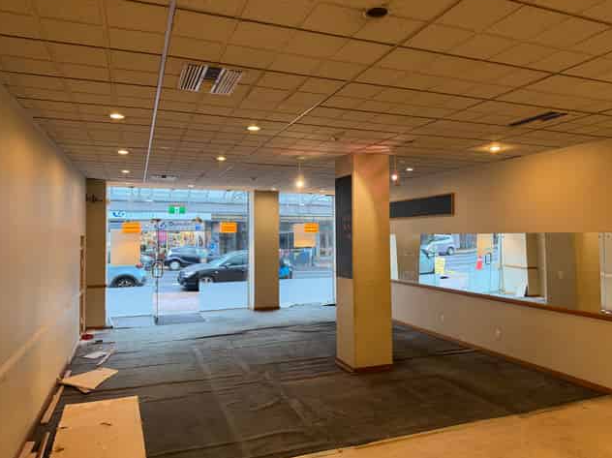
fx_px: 442
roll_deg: +0.4
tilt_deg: +1.8
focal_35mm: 25
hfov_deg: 69.4
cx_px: 313
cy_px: 223
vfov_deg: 54.8
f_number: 1.78
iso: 125
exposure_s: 1/50
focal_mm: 6.76
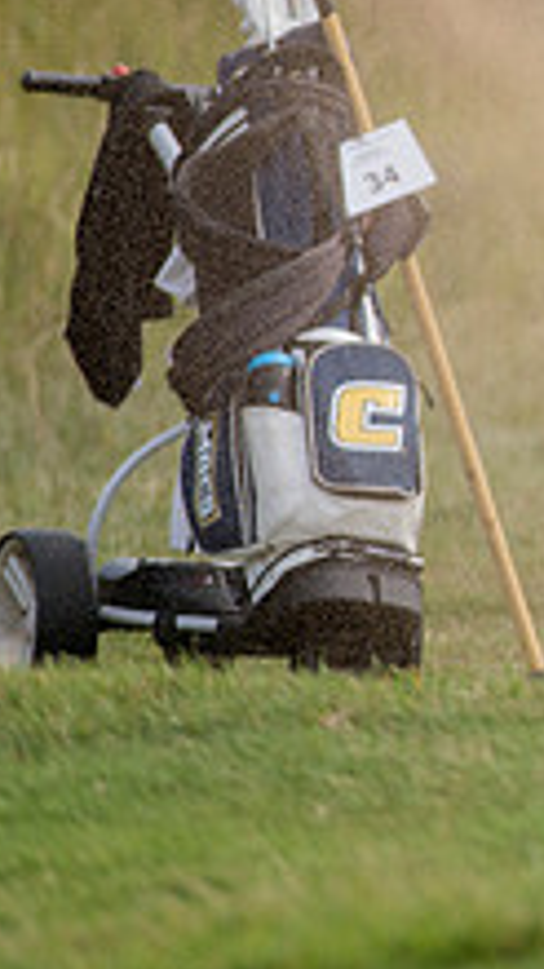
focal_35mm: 830
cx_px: 1212
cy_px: 133
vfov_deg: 2.6
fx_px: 21309
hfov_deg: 1.5
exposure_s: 1/2500
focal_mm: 300
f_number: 4
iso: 400
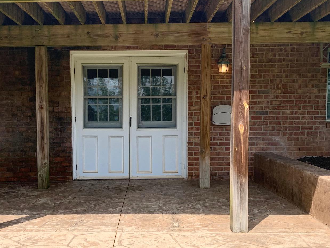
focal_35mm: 43
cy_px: 159
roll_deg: +0.2
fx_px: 410
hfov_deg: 43.7
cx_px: 136
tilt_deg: -4.2
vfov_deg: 33.4
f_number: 1.8
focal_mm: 4.25
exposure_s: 1/1845
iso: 25
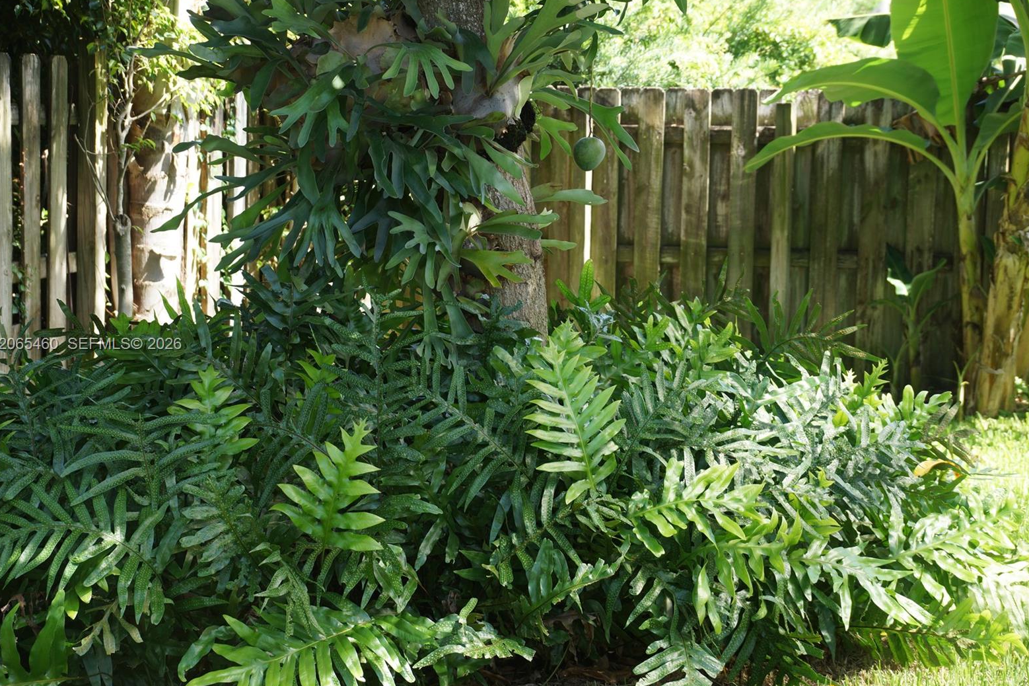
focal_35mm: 77
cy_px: 345
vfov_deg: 17.7
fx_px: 2200
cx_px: 505
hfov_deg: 26.3
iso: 160
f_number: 5
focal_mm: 50
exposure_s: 1/160
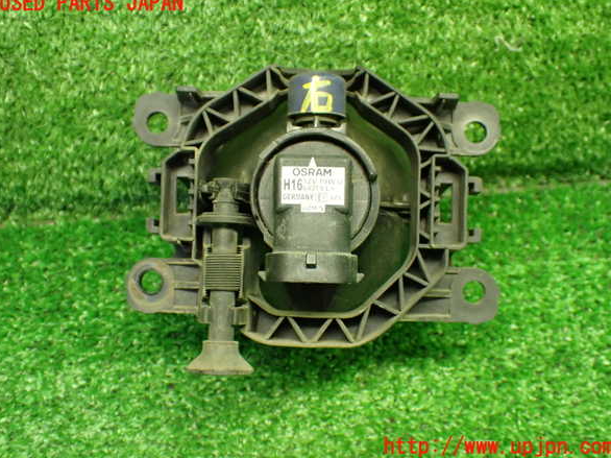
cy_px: 225
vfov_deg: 34.3
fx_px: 741
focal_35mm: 42
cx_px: 307
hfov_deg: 44.8
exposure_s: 1/50
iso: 800
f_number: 2.8
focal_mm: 7.31
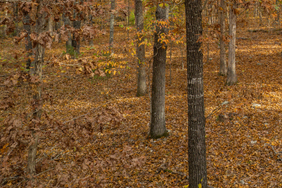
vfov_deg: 27.0
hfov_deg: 37.7
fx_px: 376
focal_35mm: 48
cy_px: 14
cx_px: 267
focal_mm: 8.38
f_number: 2.8
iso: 150
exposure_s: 1/320
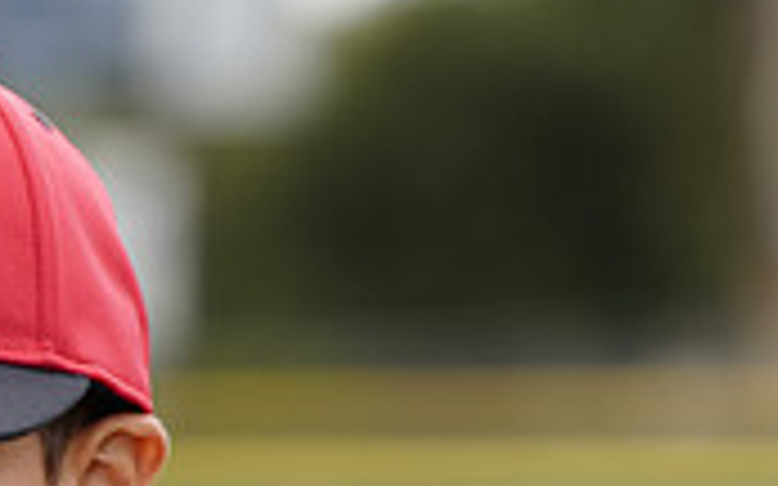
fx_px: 14477
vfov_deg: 1.9
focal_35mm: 683
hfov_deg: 3.1
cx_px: 88
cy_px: 1022
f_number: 5.6
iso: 100
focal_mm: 200
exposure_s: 1/250
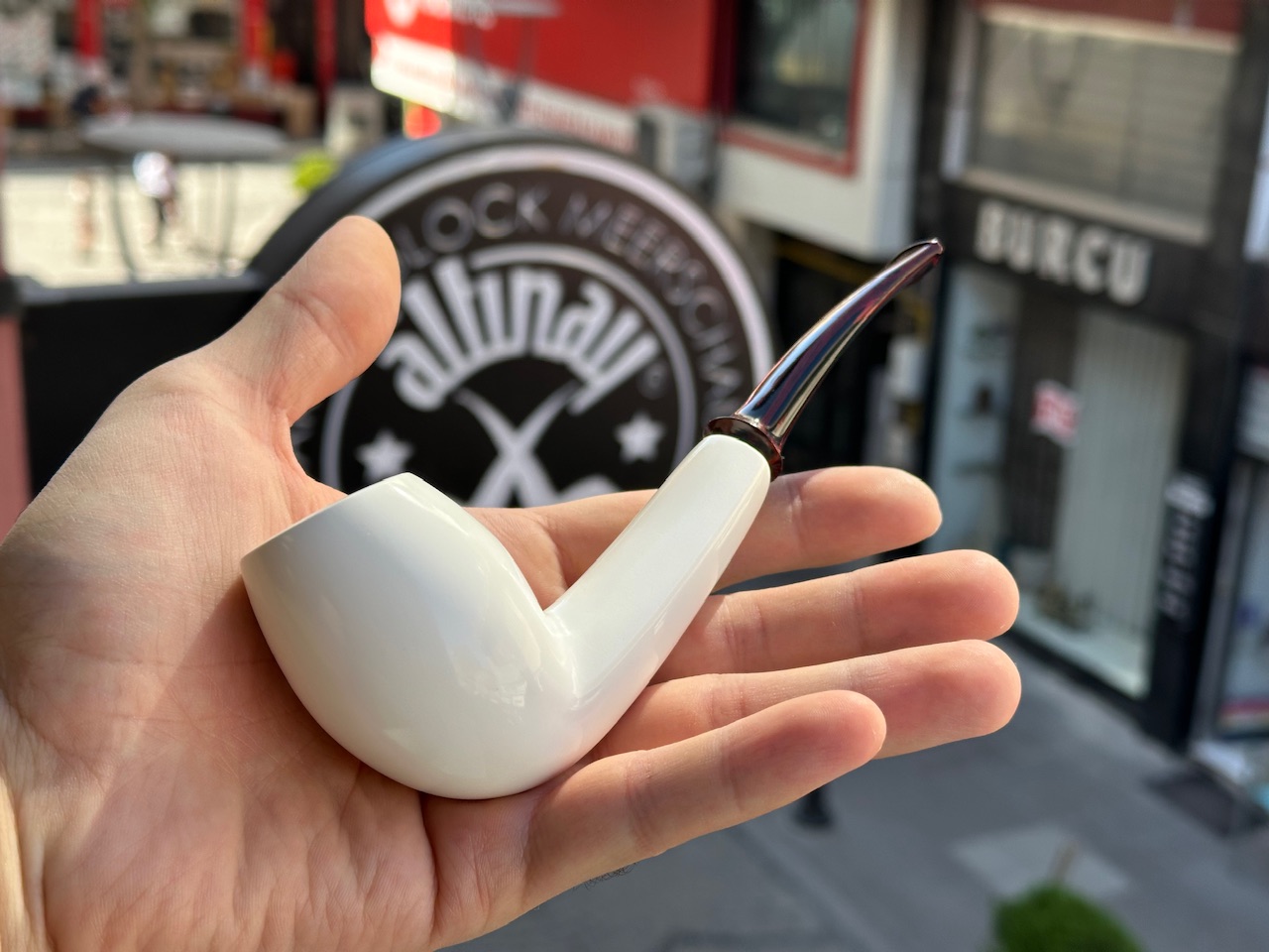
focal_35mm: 48
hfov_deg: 39.7
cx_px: 634
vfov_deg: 30.3
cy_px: 476
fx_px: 1760
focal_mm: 6.86
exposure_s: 1/785
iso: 64
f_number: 1.78
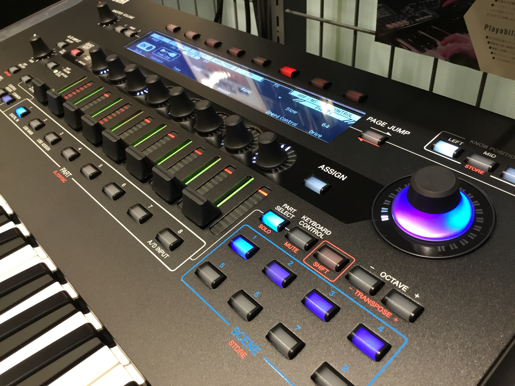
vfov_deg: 45.4
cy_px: 193
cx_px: 258
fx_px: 461
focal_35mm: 31
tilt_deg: -35.2
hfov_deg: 58.4
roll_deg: +3.3
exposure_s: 1/30
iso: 64
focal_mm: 3.3
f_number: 2.4
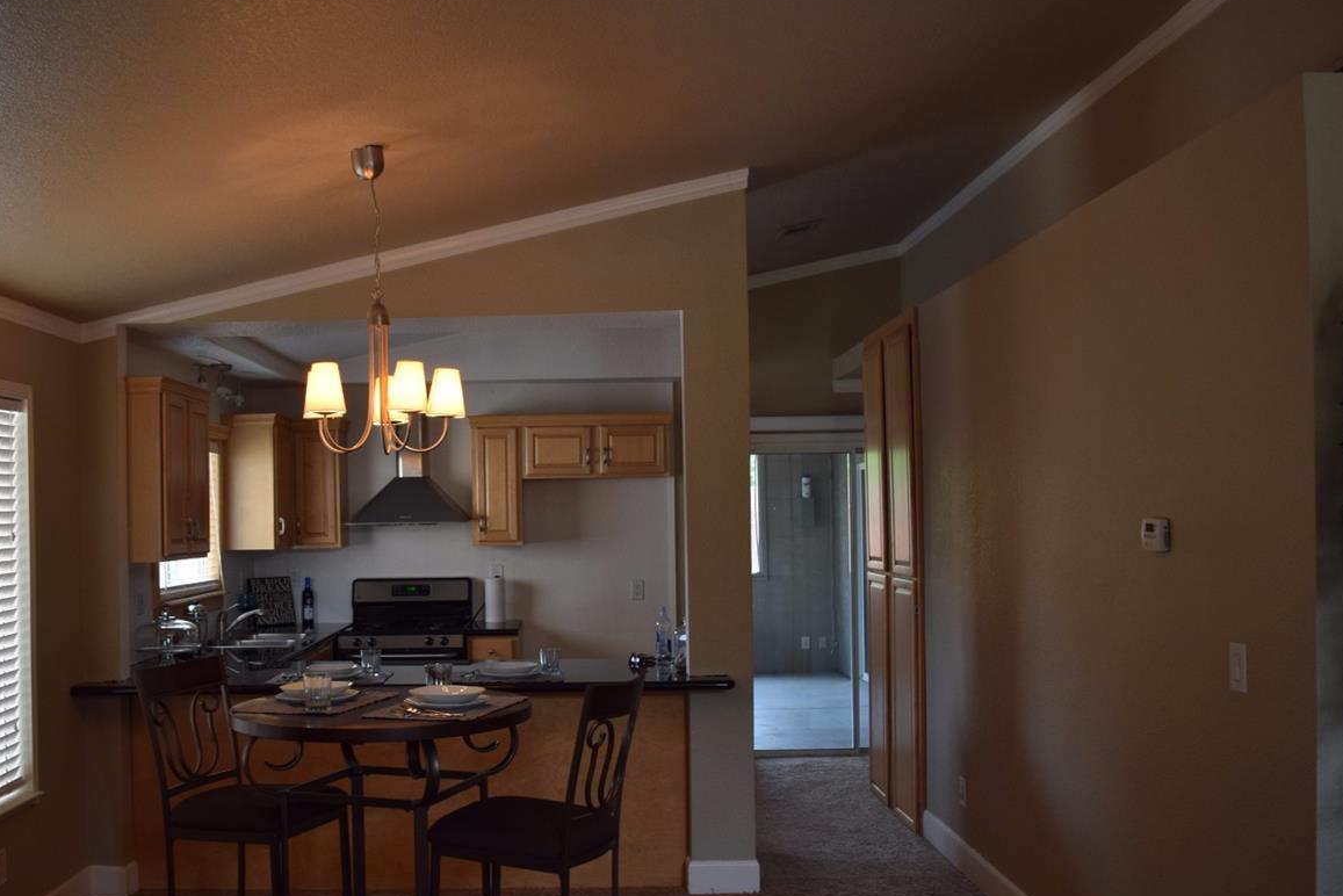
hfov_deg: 54.1
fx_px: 1306
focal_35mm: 35
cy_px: 489
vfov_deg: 37.8
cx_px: 550
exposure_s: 1/80
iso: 400
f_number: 4.5
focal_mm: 18
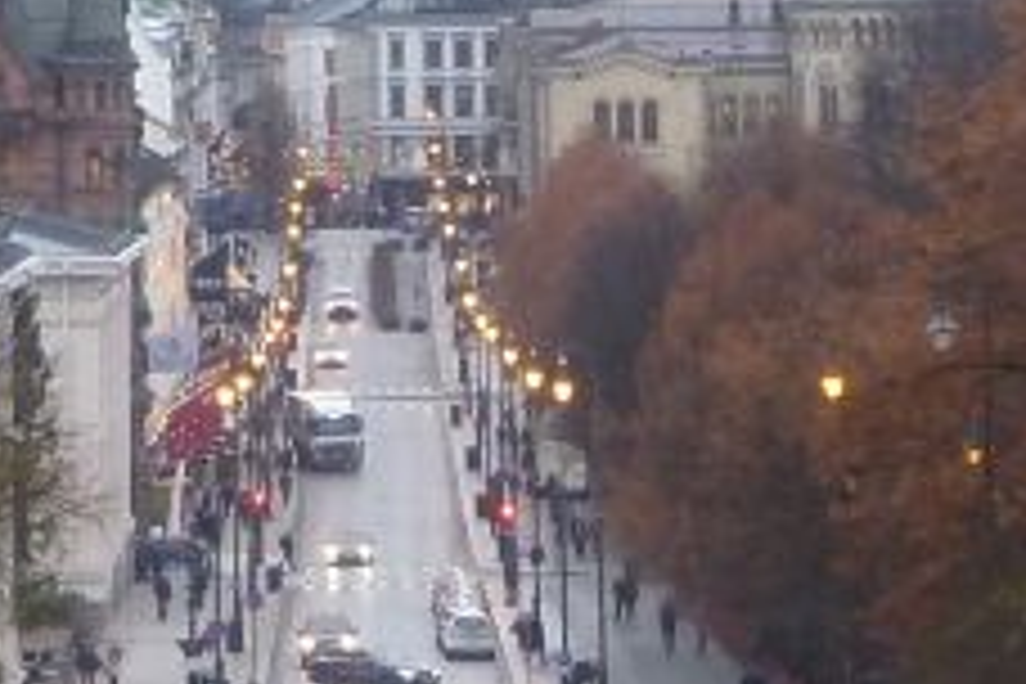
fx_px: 10459
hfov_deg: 5.6
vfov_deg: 3.7
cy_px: 706
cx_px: 423
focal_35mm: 367
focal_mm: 11
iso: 200
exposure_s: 1/40
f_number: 4.1
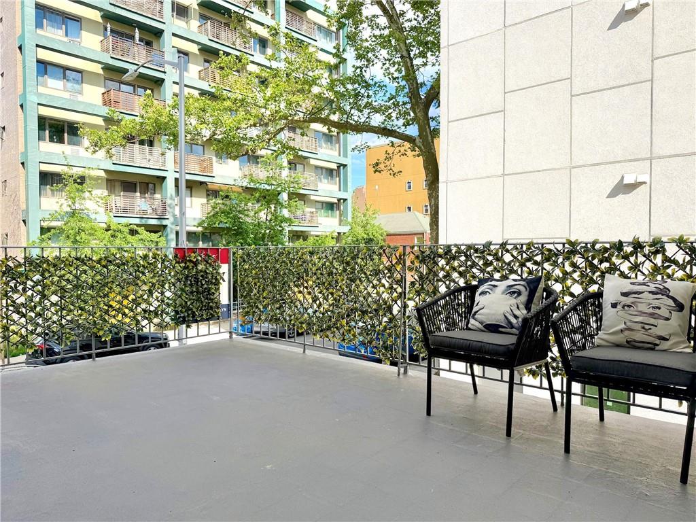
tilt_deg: -2.1
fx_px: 483
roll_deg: +0.6
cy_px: 261
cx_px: 348
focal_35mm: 24
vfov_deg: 56.8
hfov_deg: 71.6
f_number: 1.78
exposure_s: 1/3145
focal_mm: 6.76
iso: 80
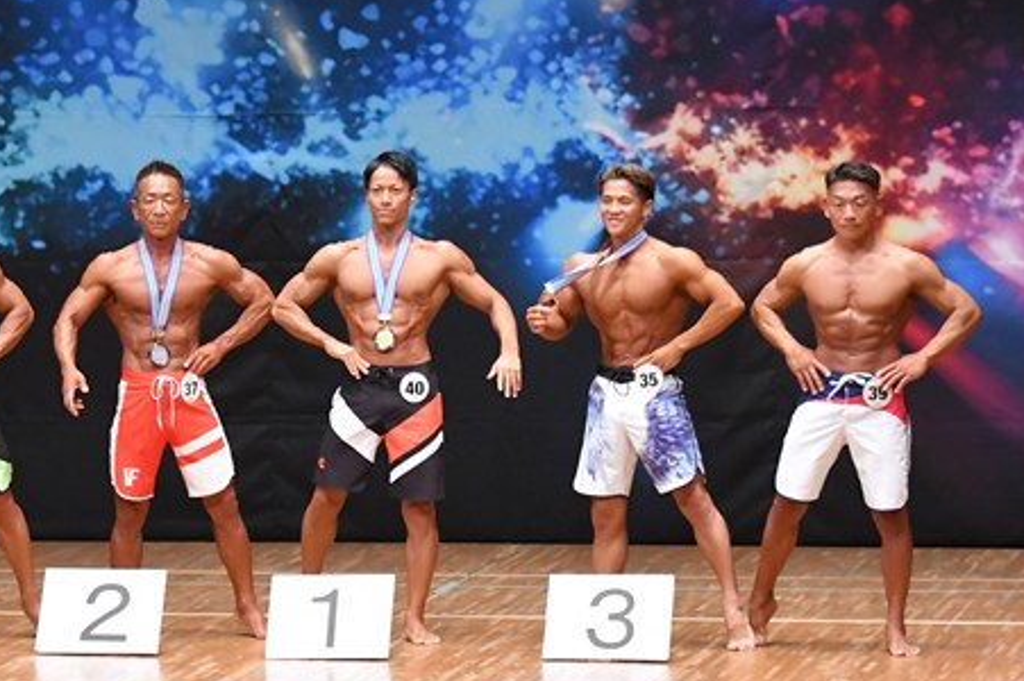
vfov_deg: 5.8
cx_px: 308
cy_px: 409
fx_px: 6736
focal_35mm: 237
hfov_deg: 8.7
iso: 8000
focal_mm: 92
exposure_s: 1/400
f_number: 5.6
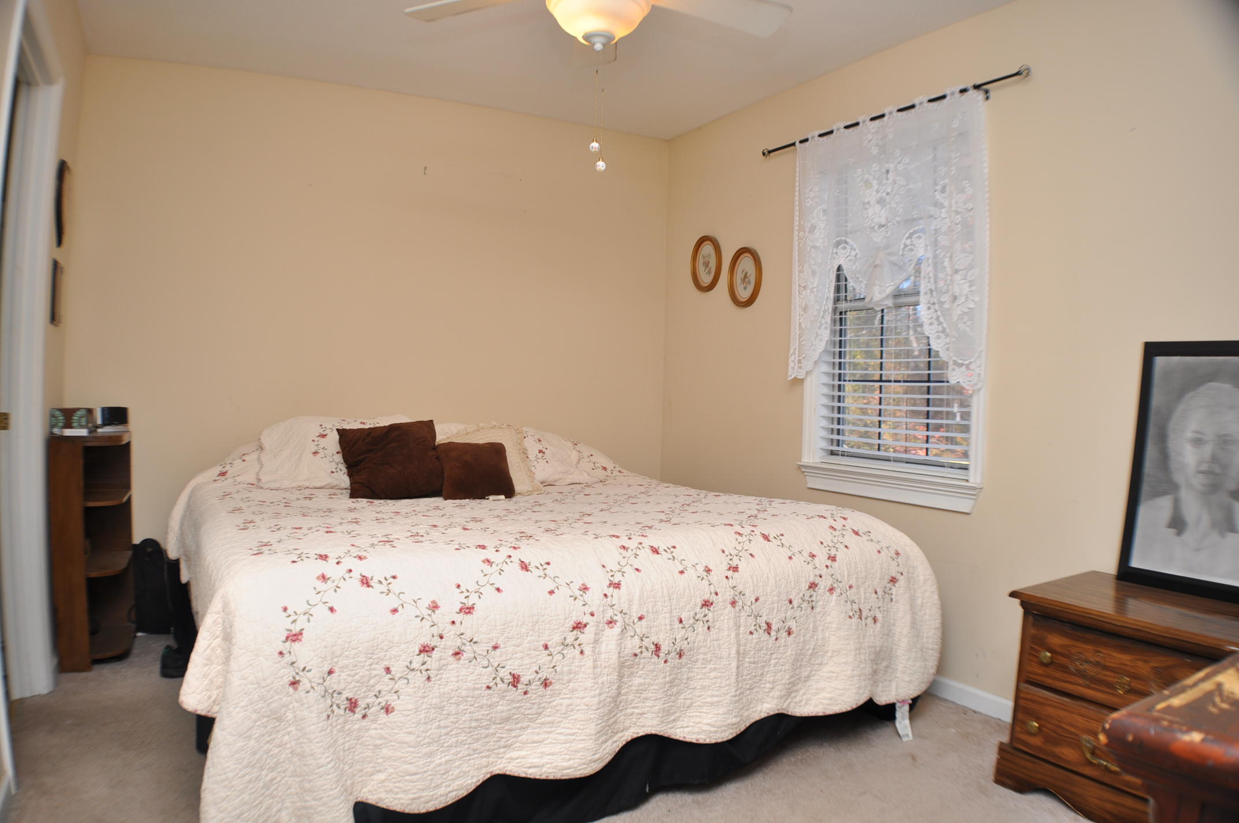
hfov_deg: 59.6
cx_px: 620
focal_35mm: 32
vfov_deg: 41.6
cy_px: 412
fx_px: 1083
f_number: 3.8
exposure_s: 1/60
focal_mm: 21
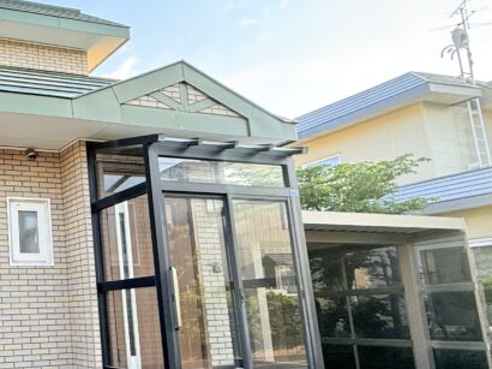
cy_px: 244
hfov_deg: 41.3
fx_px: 497
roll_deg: +1.7
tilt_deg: +9.3
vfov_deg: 40.2
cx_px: -56
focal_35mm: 35
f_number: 2.2
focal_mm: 2.22
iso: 64
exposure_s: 1/167
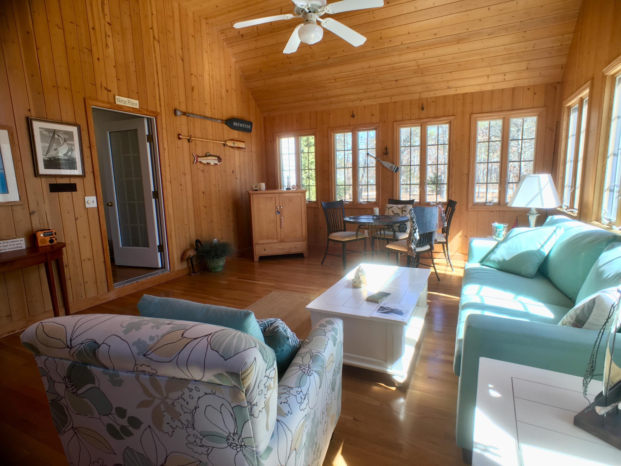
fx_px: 520
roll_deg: +1.2
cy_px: 233
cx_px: 310
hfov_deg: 61.7
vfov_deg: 48.2
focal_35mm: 29
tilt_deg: -7.8
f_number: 2.2
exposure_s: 1/40
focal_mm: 4.15
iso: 25
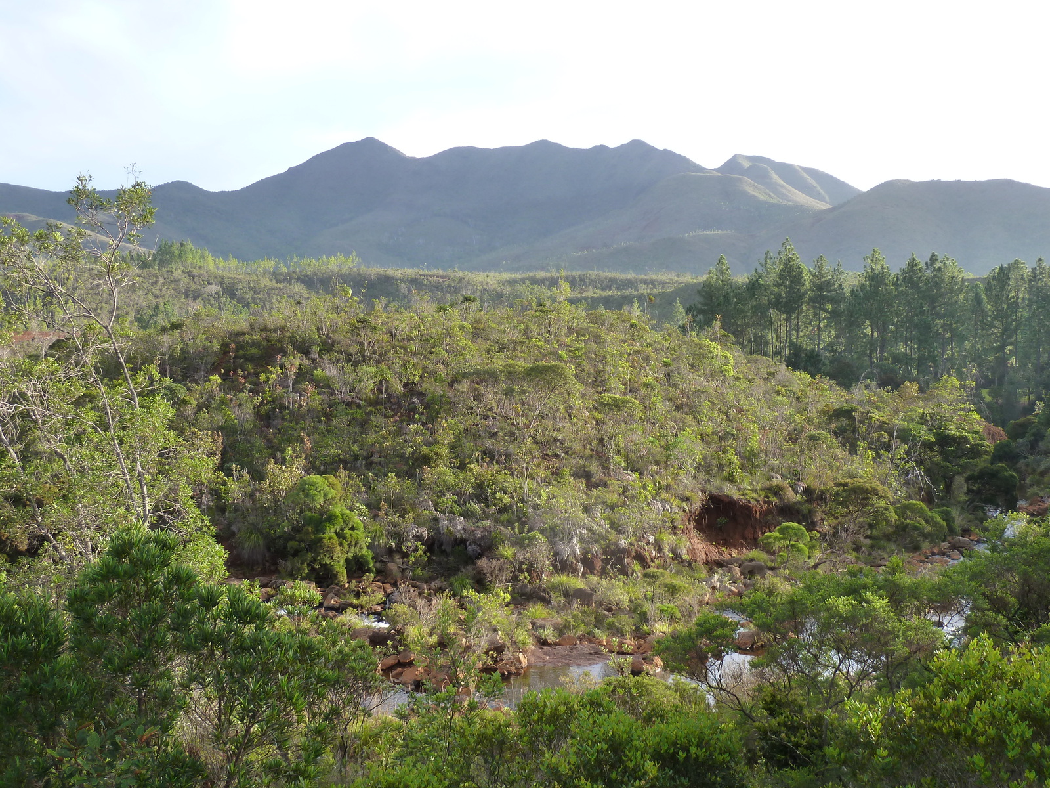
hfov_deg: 46.8
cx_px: 525
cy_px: 394
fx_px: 1213
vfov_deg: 36.0
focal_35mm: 40
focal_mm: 6.5
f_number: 3.6
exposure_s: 1/100
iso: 125
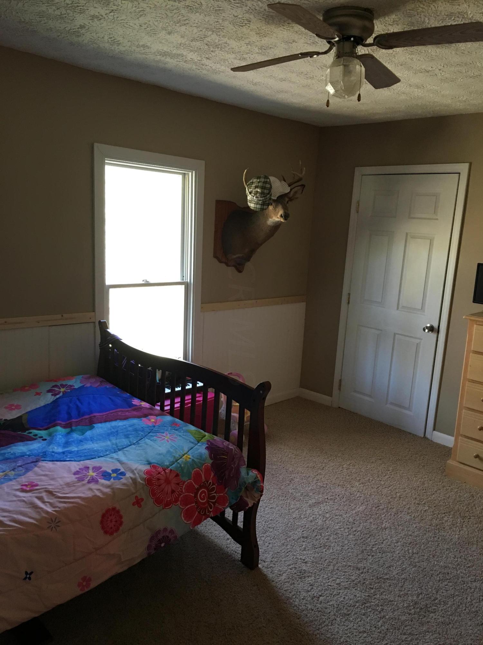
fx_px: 540
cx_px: 242
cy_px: 322
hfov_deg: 48.2
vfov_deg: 61.7
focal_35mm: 29
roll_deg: -2.4
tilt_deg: -7.0
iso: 64
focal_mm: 4.15
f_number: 2.2
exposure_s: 1/15
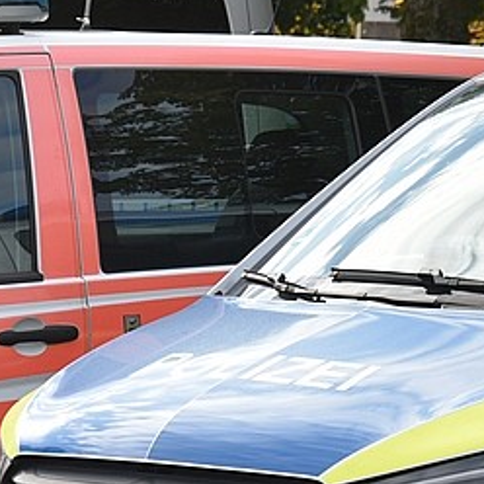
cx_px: 790
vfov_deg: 6.7
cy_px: 402
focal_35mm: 262
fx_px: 4145
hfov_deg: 6.6
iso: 320
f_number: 8
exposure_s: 1/250
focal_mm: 85
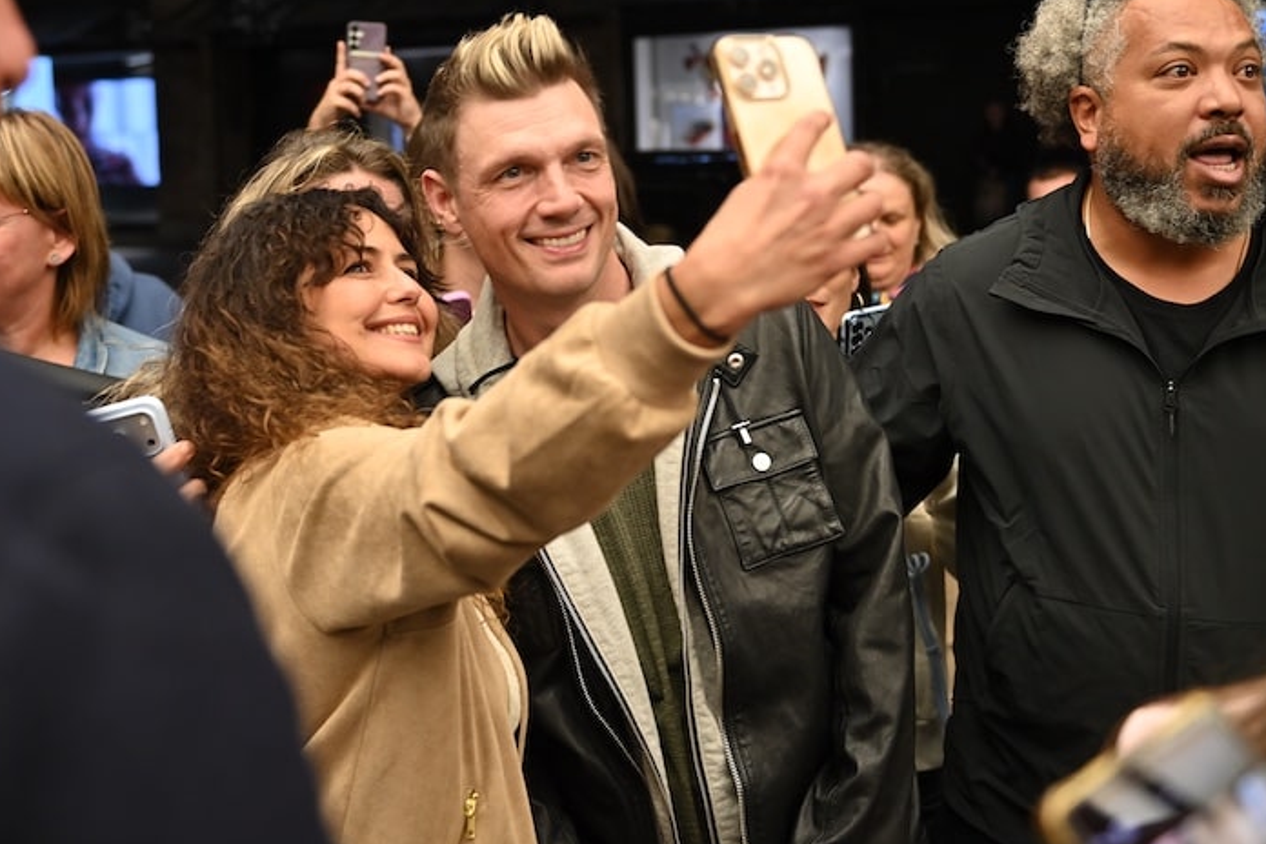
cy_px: 234
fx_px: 1758
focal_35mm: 50
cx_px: 591
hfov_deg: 39.6
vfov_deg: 26.7
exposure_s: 1/160
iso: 450
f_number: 2.8
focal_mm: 34
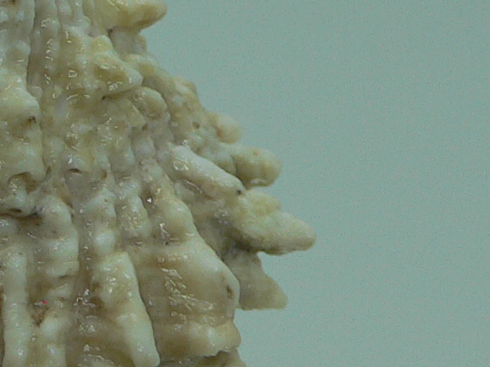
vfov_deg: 11.8
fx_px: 1784
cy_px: 172
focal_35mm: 126
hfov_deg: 15.2
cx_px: -54
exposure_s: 1/60
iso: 80
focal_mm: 4.6
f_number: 2.8
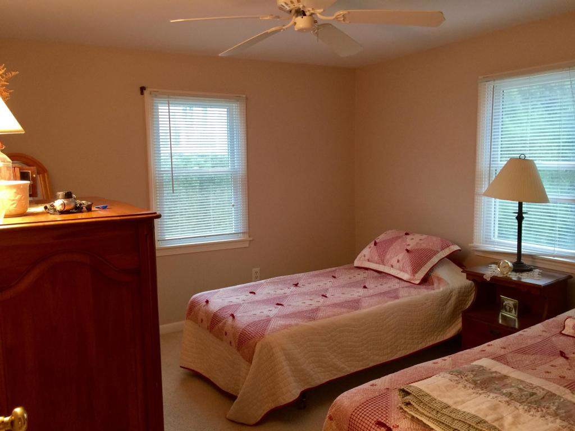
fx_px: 482
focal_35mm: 29
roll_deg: +0.8
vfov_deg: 48.2
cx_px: 288
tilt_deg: -6.7
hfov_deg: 61.7
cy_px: 216
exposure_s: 1/15
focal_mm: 4.15
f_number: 2.2
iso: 50
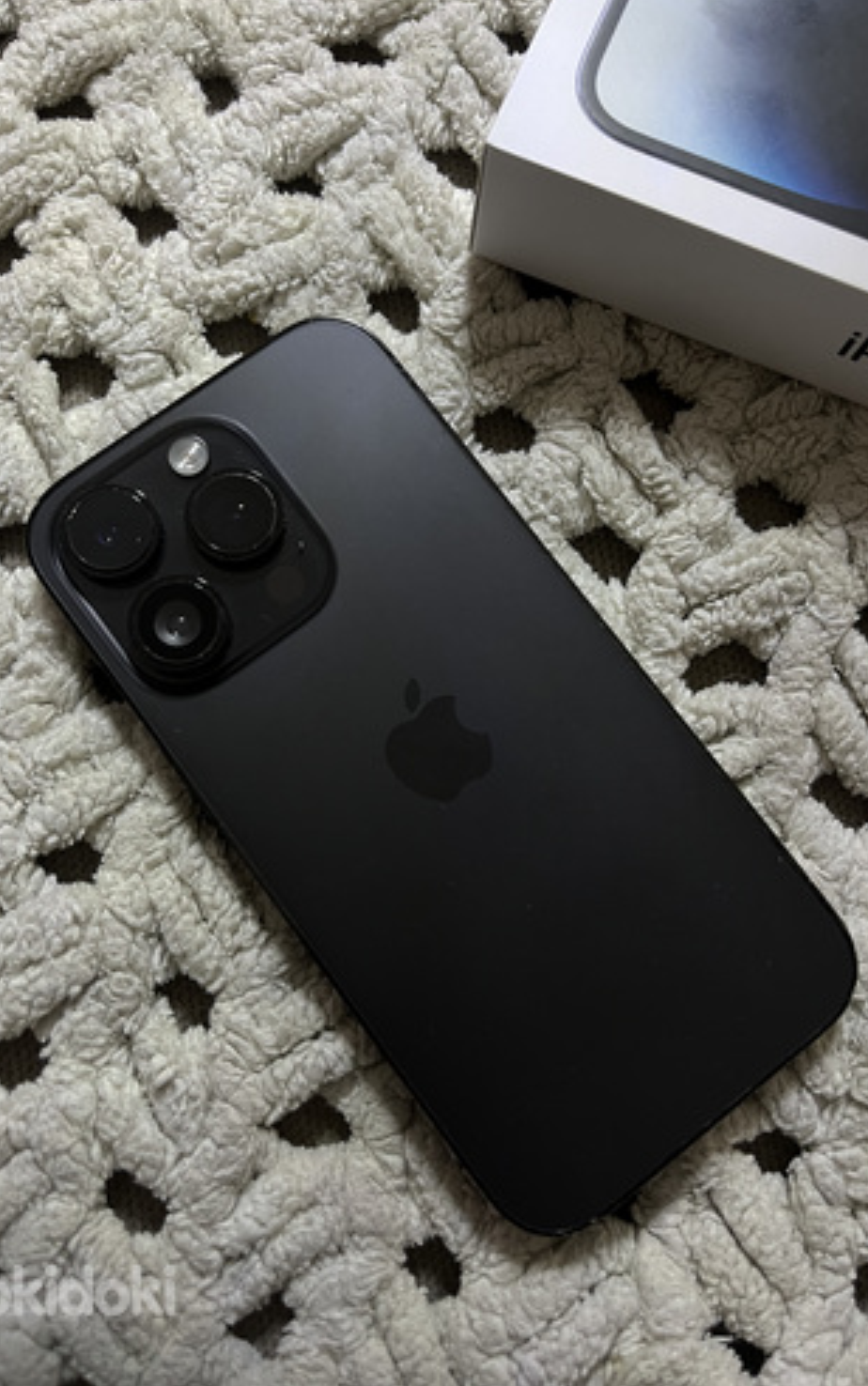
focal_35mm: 28
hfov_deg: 44.6
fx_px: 1059
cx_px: 424
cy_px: 685
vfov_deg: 66.4
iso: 320
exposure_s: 1/50
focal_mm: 5.1
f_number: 1.6
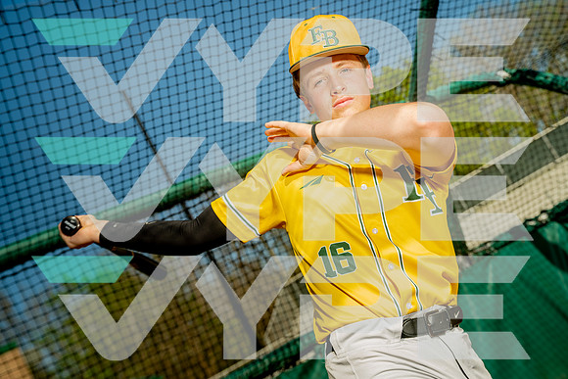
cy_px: 190
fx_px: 710
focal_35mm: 45
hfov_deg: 43.6
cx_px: 284
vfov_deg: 29.9
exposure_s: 1/250
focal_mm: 45
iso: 100
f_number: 4.5
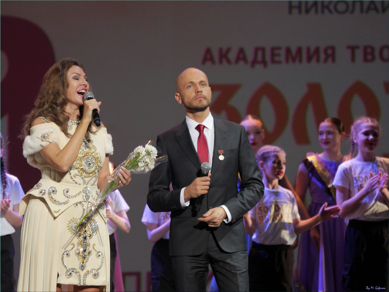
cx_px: 194
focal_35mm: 324
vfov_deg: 4.6
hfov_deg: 6.1
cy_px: 146
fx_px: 3641
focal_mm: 162
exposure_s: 1/160
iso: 1600
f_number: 4.6
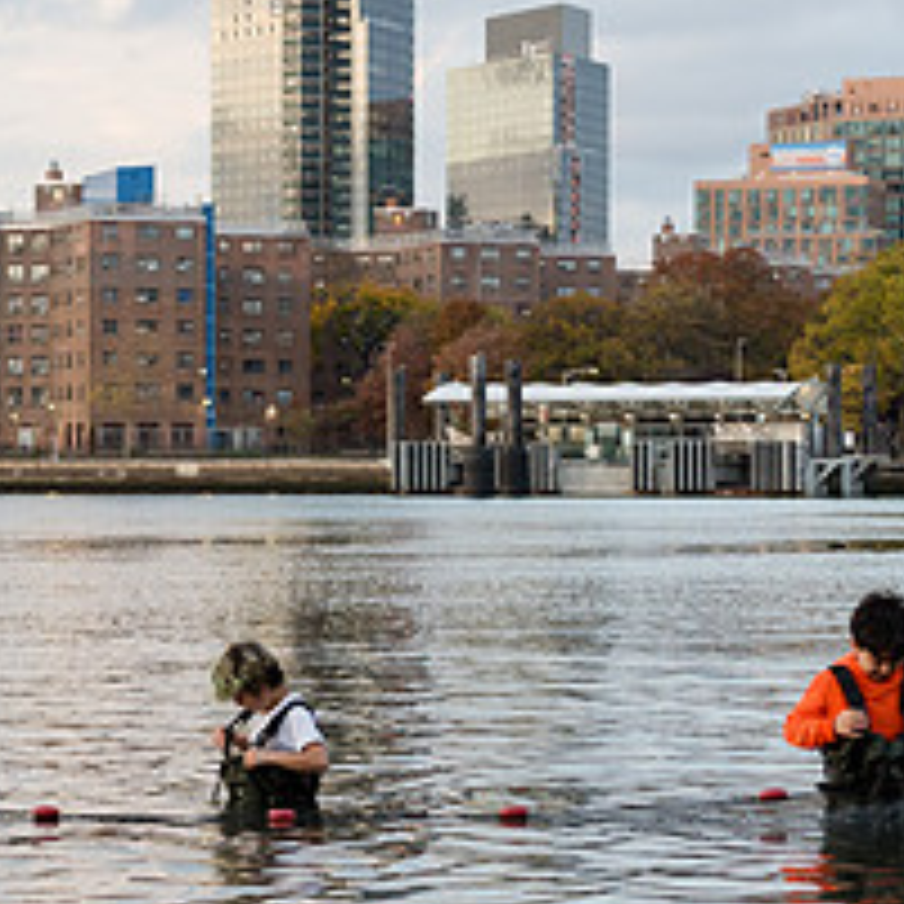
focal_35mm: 126
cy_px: 657
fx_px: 3723
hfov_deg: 13.8
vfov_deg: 13.8
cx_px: 273
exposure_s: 1/160
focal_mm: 48
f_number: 3.5
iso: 800
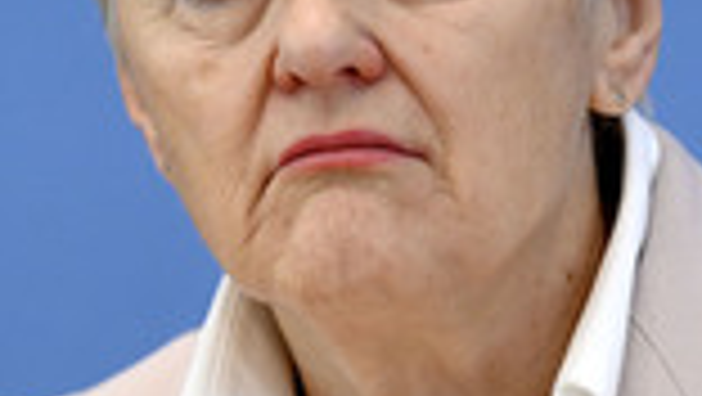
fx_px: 7879
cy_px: 158
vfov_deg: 2.9
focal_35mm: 423
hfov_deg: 5.1
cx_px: 610
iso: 4000
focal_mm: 140
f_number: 6.3
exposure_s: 1/800
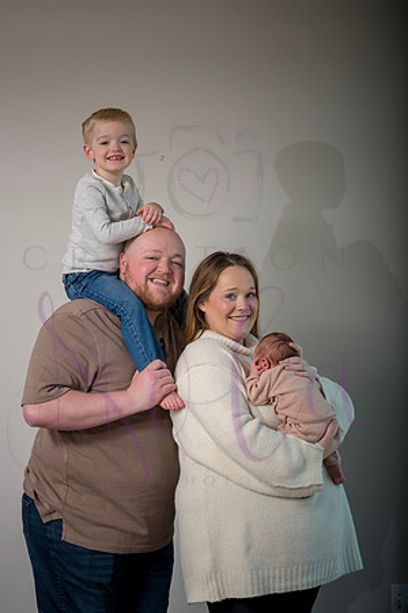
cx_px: 204
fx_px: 1445
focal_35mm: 85
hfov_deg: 16.1
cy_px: 306
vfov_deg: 23.9
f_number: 8
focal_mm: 85
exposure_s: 1/250
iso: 500
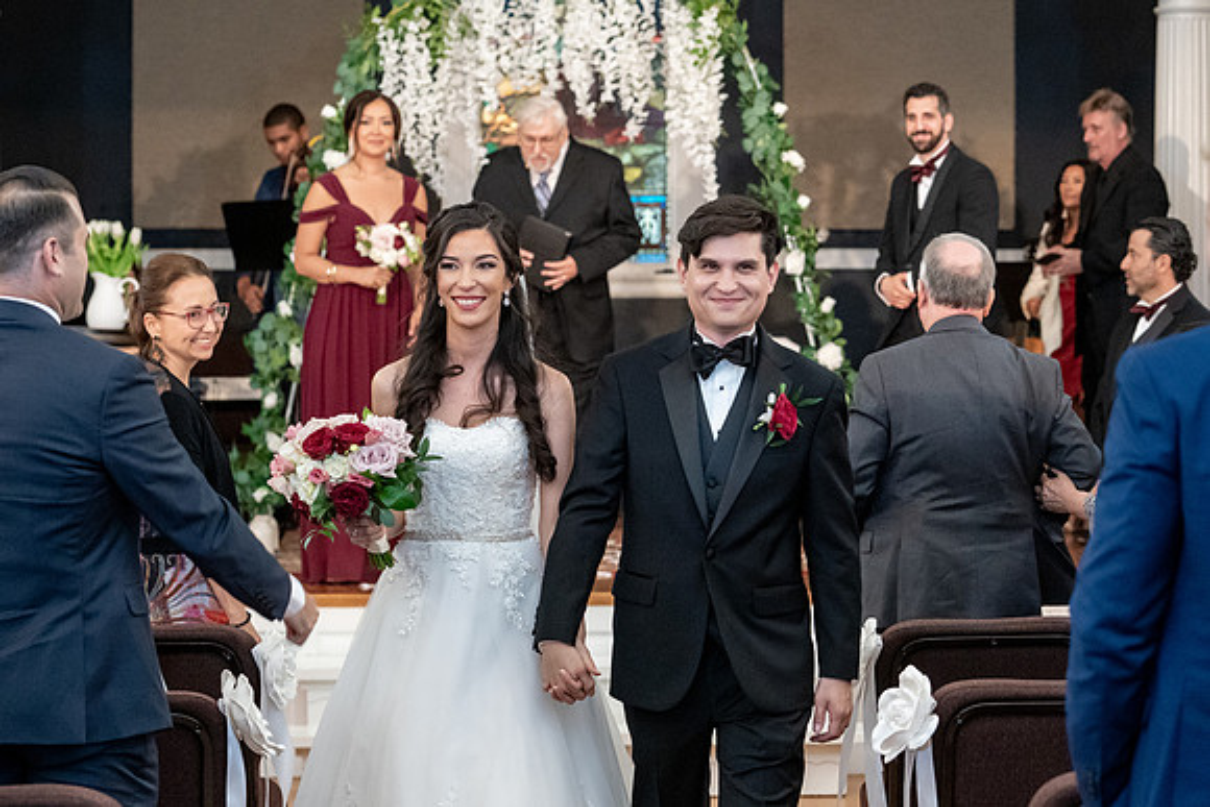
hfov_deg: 22.4
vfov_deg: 15.1
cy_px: 431
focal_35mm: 91
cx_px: 701
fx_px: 3048
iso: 8000
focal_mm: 76
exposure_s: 1/200
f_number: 4
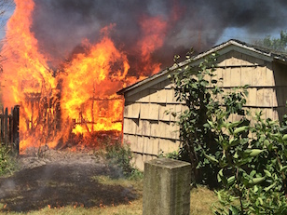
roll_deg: +0.5
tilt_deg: -1.0
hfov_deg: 38.1
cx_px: 79
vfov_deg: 29.7
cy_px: 98
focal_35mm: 49
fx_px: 406
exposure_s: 1/1580
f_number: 2.2
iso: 32
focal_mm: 4.15
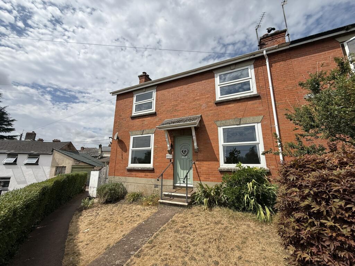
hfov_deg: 102.1
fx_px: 144
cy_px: 133
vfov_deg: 85.7
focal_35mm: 14
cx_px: 178
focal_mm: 2.22
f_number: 2.2
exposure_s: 1/3460
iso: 50
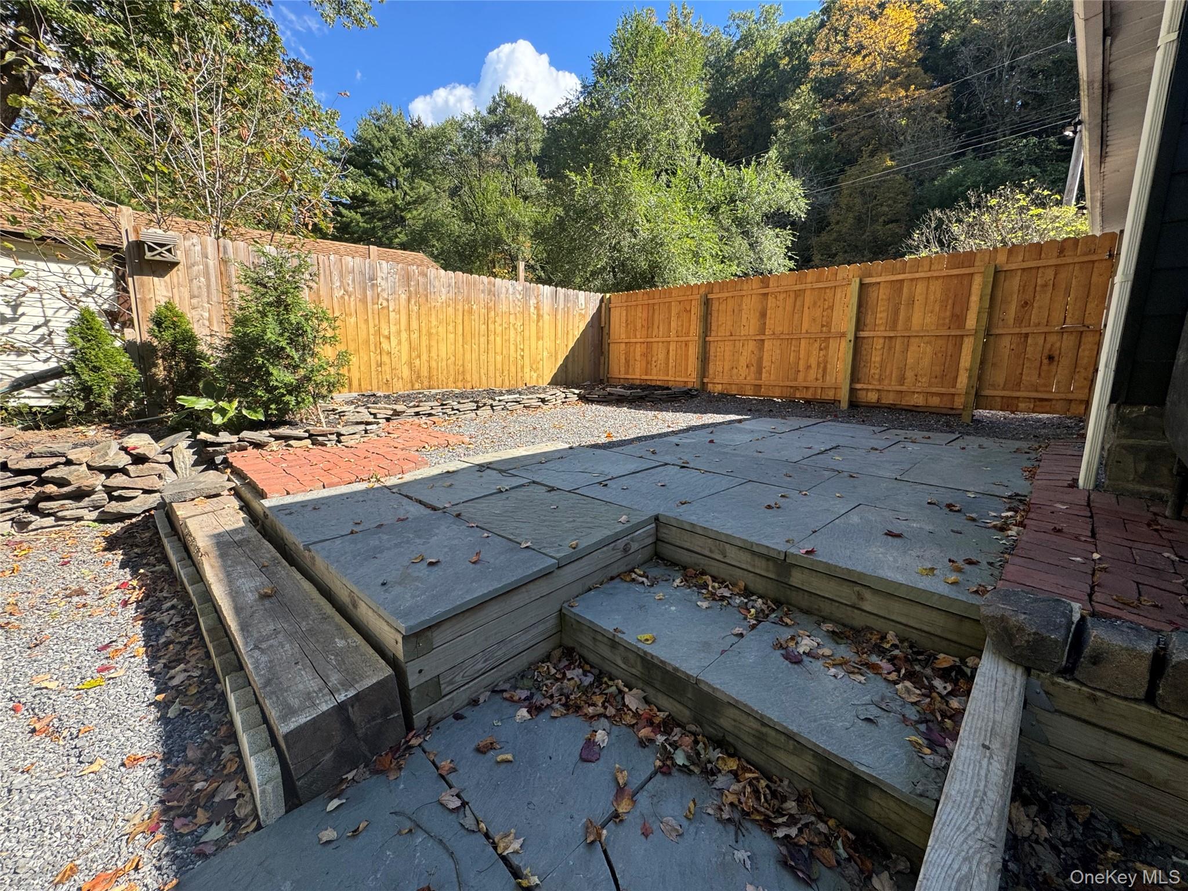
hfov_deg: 102.1
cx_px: 594
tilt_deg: -11.1
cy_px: 446
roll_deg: -0.8
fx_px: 480
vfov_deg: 85.7
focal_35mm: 14
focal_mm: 2.22
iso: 40
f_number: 2.2
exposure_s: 1/605
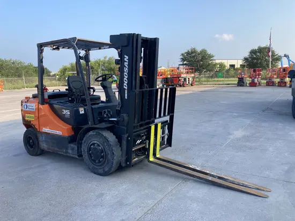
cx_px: 148
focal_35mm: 28
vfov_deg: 49.8
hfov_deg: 63.4
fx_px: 239
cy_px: 110
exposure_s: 1/747
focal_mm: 3.99
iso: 20
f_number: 1.8
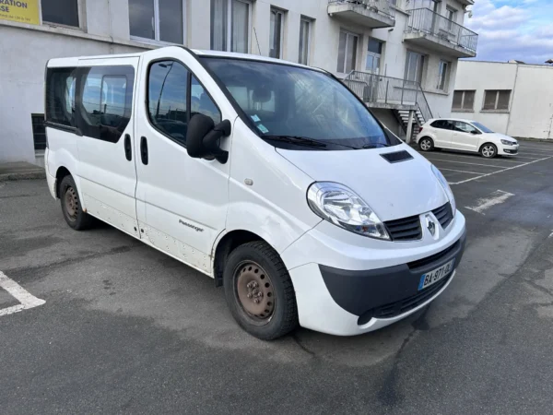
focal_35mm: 26
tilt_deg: -13.9
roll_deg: -2.9
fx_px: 415
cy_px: 208
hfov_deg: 67.3
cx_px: 276
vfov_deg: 53.1
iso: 50
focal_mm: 5.7
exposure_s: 1/2165
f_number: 1.5
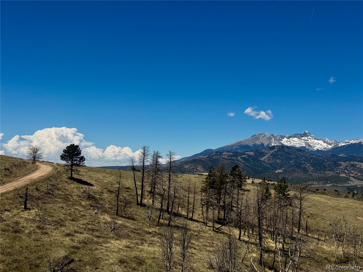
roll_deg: -1.9
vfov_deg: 30.3
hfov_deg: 39.7
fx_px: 503
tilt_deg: +2.7
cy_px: 136
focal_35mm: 48
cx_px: 182
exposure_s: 1/7092
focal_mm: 6.76
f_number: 1.78
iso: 64
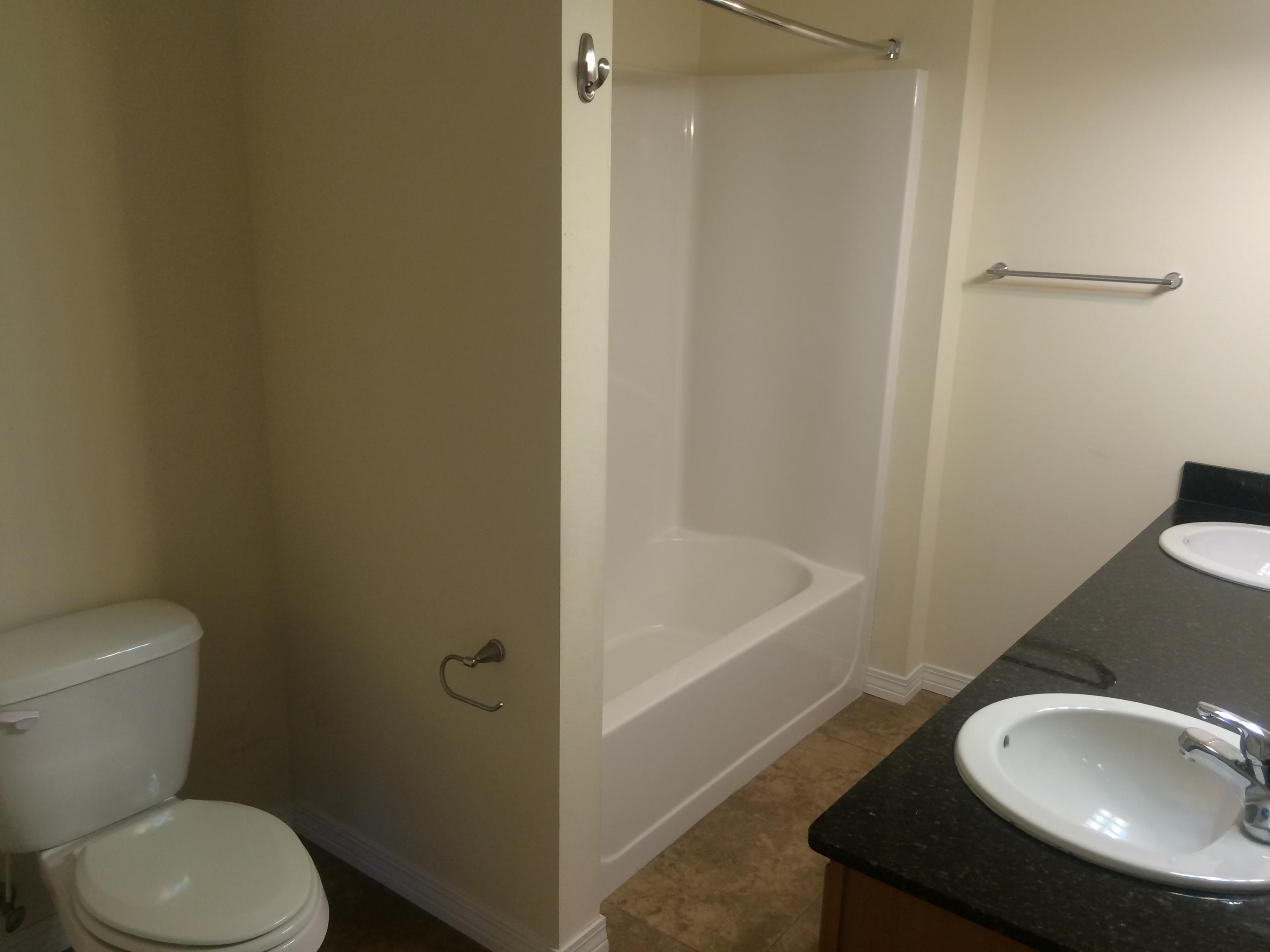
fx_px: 1064
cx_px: 635
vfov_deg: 48.2
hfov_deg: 61.7
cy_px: 476
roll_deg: -1.0
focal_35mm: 29
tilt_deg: -16.4
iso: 80
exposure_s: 1/30
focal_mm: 4.15
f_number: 2.2
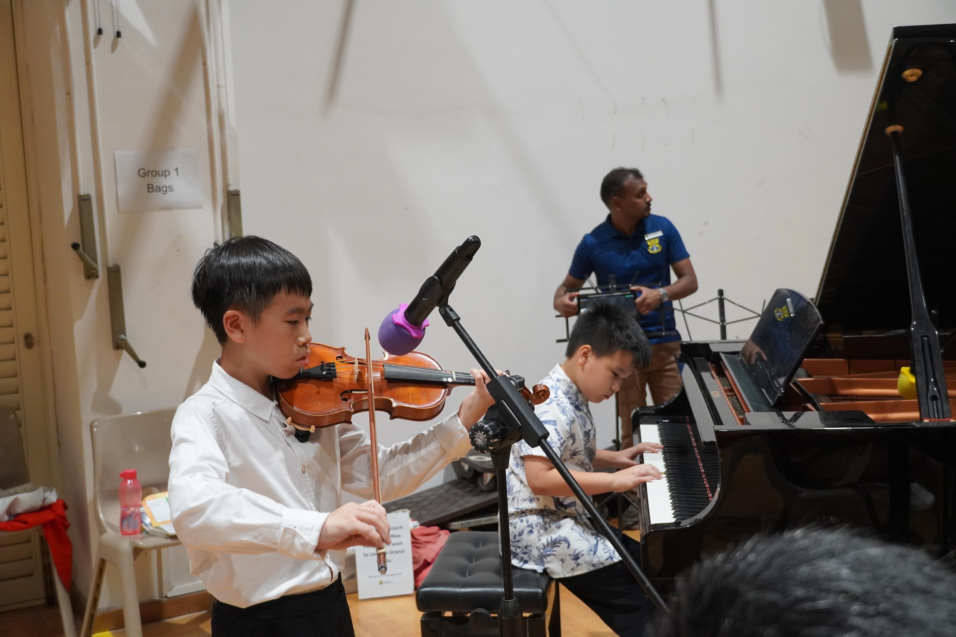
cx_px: 478
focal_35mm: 48
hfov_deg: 41.1
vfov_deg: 28.1
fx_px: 1275
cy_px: 318
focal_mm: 32
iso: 2000
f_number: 4.5
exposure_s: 1/160
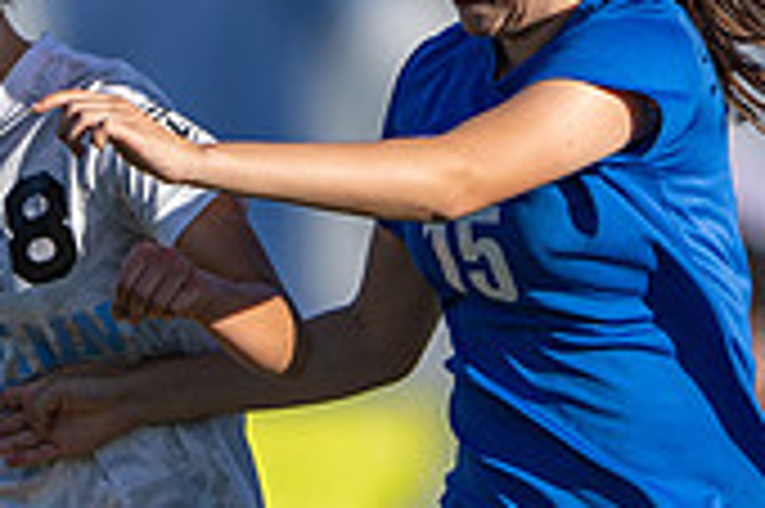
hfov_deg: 1.1
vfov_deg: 0.7
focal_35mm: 1928
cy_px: 329
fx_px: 40930
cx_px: 935
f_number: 2.8
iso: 140
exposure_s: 1/2000
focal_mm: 400
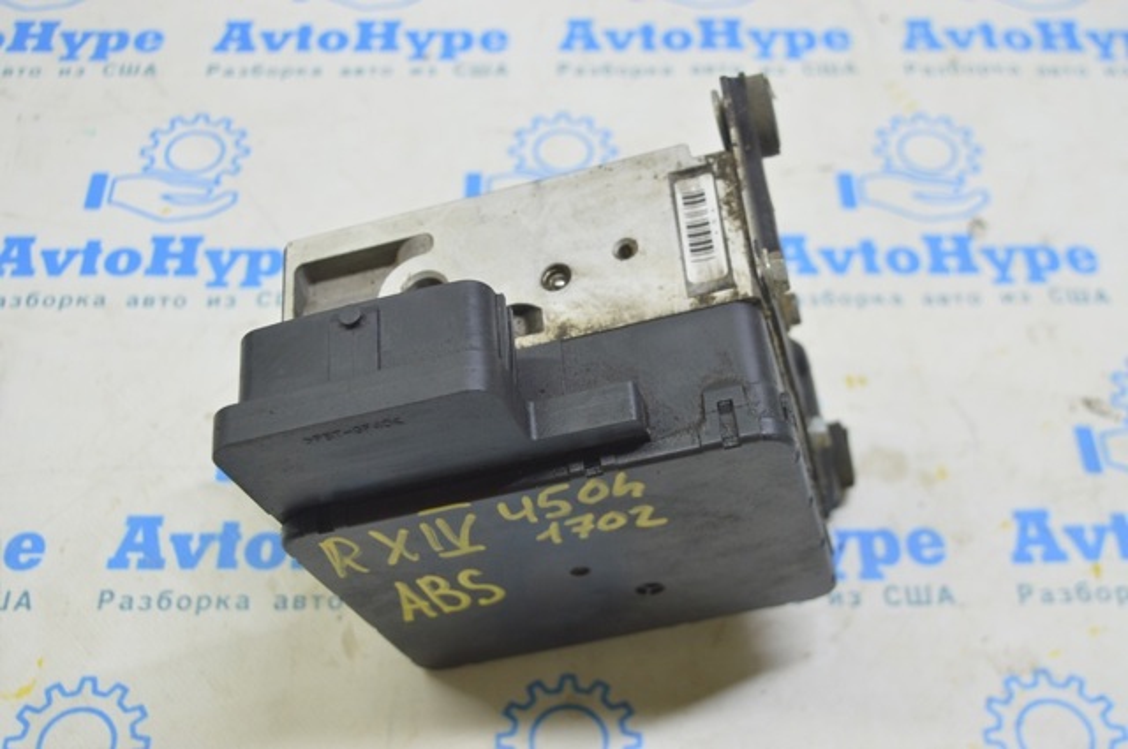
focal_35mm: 45
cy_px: 374
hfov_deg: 43.7
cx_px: 564
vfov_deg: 29.8
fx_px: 1408
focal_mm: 30
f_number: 5.6
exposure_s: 1/20
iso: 400
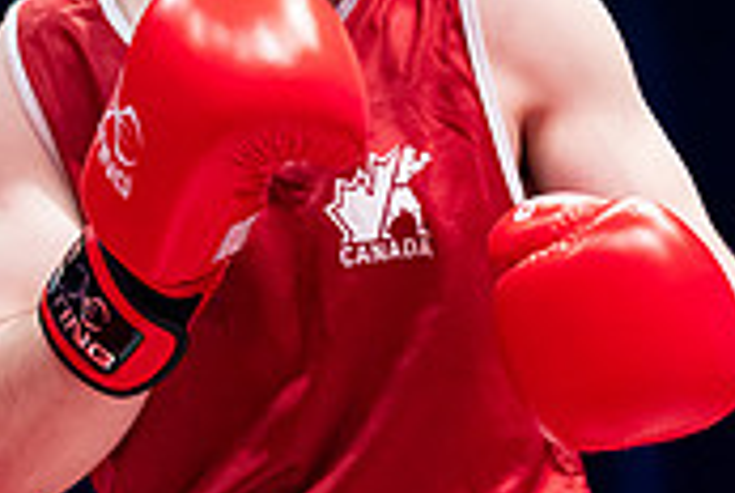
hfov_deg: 7.1
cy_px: -32
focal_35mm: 288
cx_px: 956
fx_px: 5890
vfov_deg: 4.8
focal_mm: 86
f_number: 2.5
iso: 3200
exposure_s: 1/1000
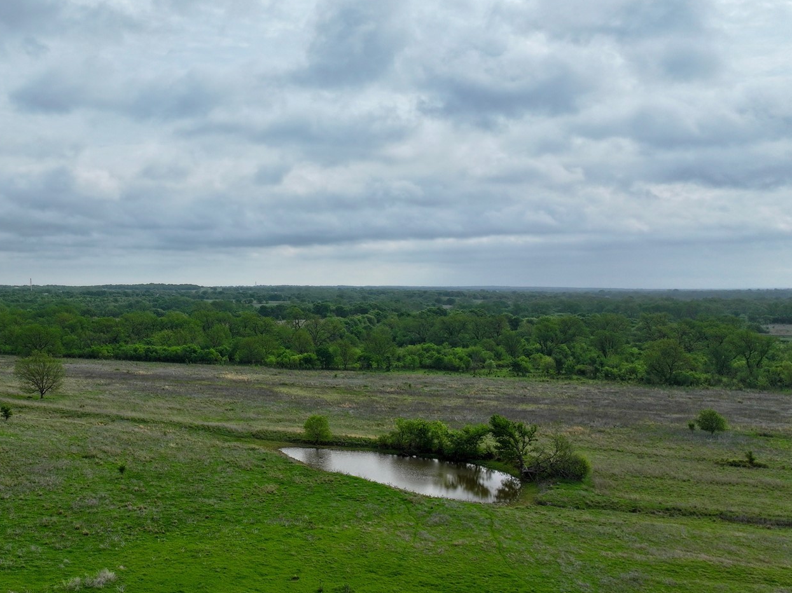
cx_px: 184
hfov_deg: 48.0
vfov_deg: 38.6
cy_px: 267
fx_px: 846
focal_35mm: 37
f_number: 2.8
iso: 180
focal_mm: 12.29
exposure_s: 1/3200
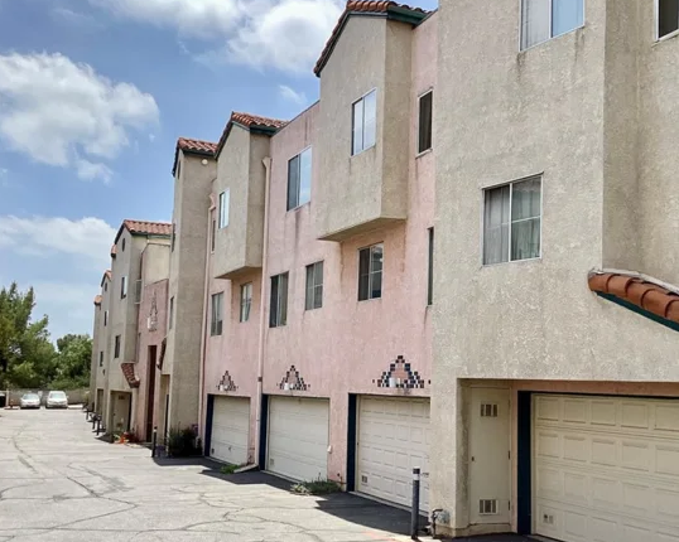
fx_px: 844
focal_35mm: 42
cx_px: 368
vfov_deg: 35.6
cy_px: 294
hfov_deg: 43.8
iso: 25
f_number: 2.4
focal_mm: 3.3
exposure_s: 1/1567
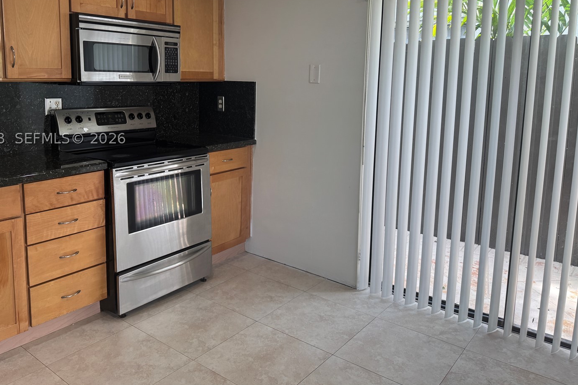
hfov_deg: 63.5
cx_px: 254
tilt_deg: -8.2
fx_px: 466
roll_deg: -0.4
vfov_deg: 44.5
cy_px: 138
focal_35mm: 29
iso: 64
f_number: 1.78
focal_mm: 6.76
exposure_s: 1/112
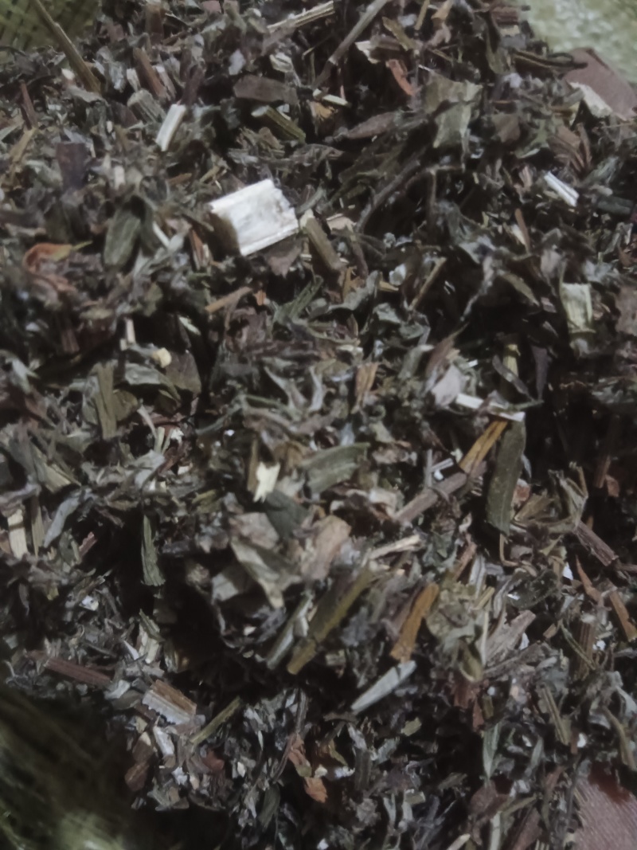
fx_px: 663
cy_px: 425
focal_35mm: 27
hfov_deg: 51.3
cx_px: 318
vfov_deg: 65.3
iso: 4126
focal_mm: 3.66
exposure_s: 1/14.3
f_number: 2.2
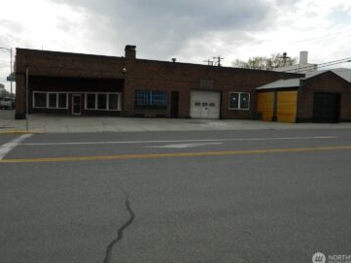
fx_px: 314
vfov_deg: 45.4
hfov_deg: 58.3
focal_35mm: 31
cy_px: 123
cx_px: 181
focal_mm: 5.1
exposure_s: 1/1000
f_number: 3.2
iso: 80
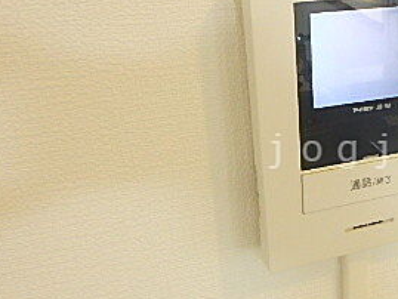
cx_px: 370
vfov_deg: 29.1
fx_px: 575
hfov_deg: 35.5
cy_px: 151
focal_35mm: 50
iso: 400
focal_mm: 3.7
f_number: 3.5
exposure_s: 1/30
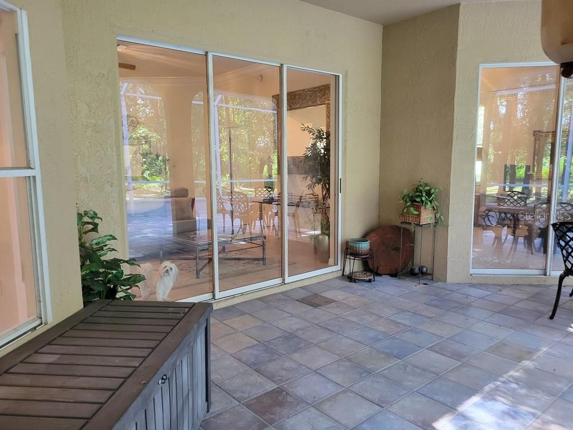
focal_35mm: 26
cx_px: 286
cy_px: 215
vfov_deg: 53.1
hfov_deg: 67.3
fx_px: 430
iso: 250
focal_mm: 5.4
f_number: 1.8
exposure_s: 1/40
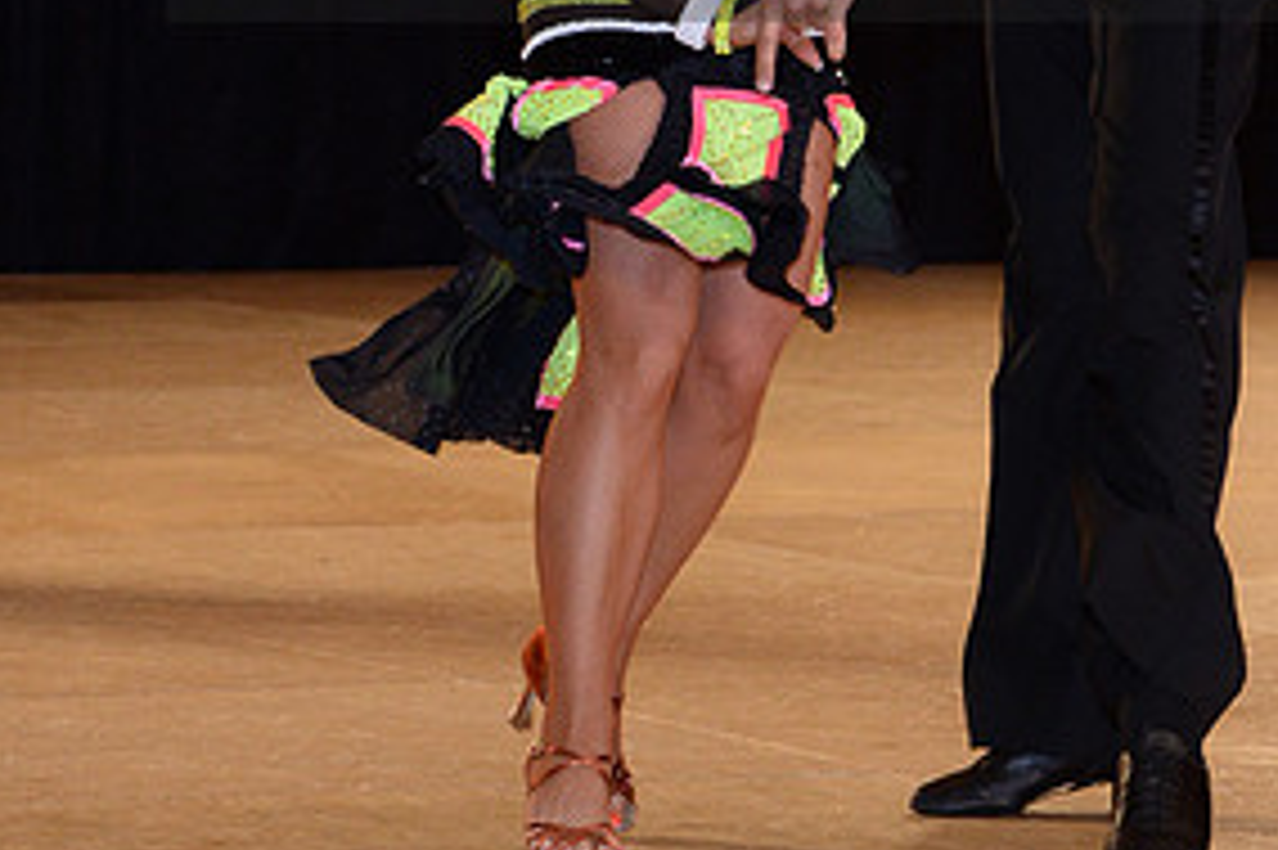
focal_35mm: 245
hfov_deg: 8.4
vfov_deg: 5.6
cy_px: -126
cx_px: 788
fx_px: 8692
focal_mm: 120
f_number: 5.6
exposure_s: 1/250
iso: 1600
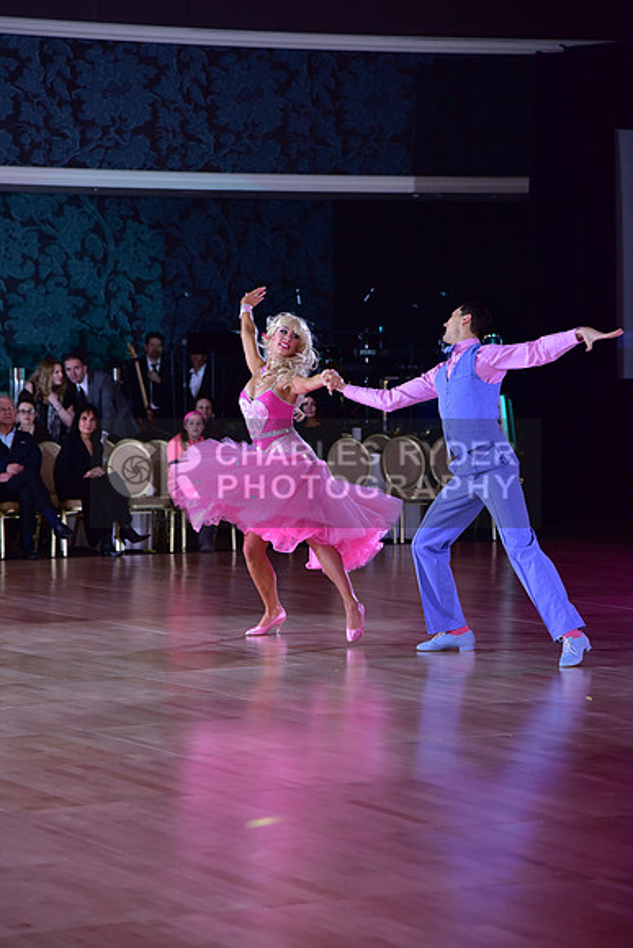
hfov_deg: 11.4
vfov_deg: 17.1
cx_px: 316
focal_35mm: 120
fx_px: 3163
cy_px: 474
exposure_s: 1/250
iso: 1000
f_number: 4.5
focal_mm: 120
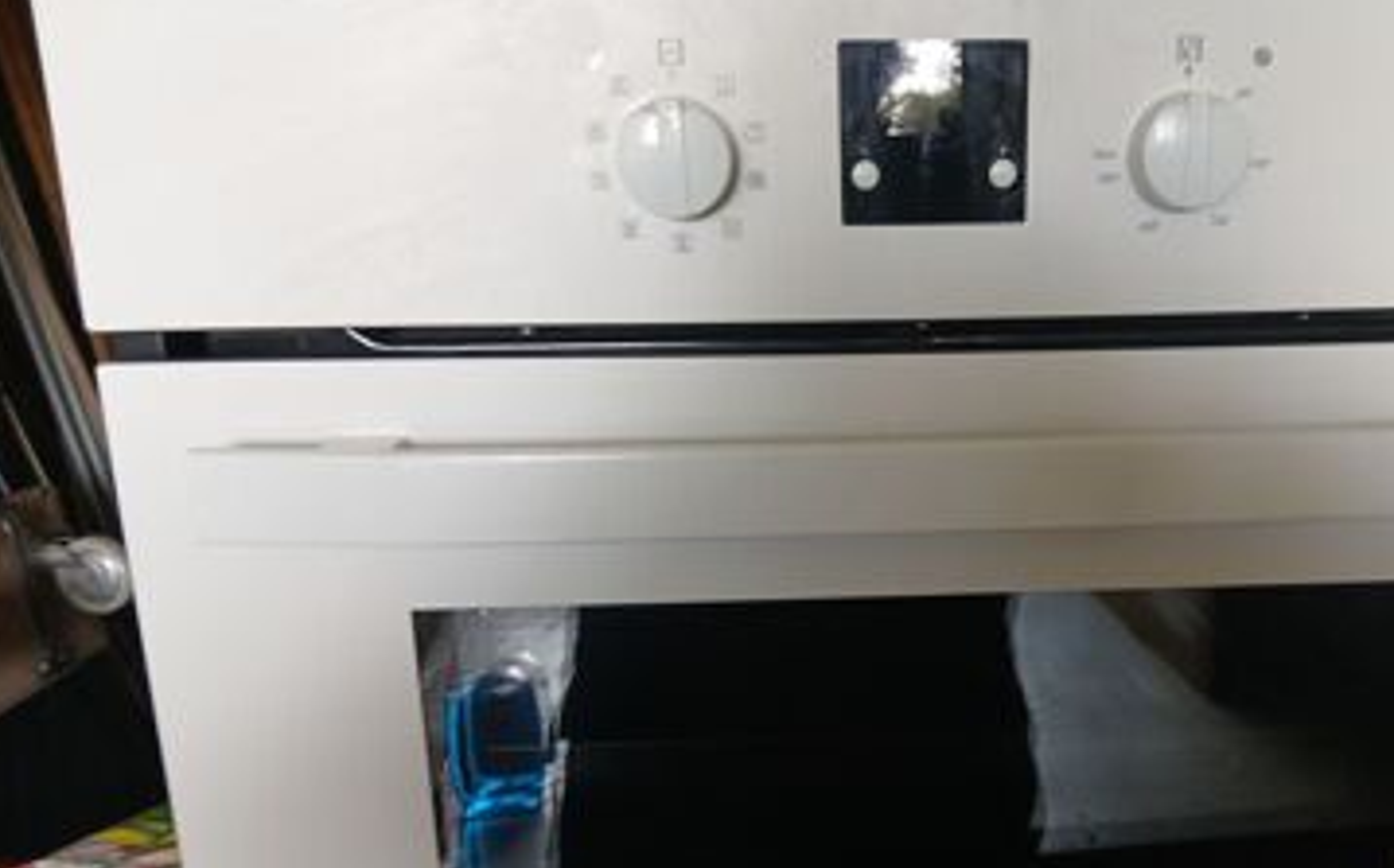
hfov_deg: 52.0
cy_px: 615
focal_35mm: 37
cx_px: 903
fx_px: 1404
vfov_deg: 33.9
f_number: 1.8
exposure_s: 1/50
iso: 125
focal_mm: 3.98
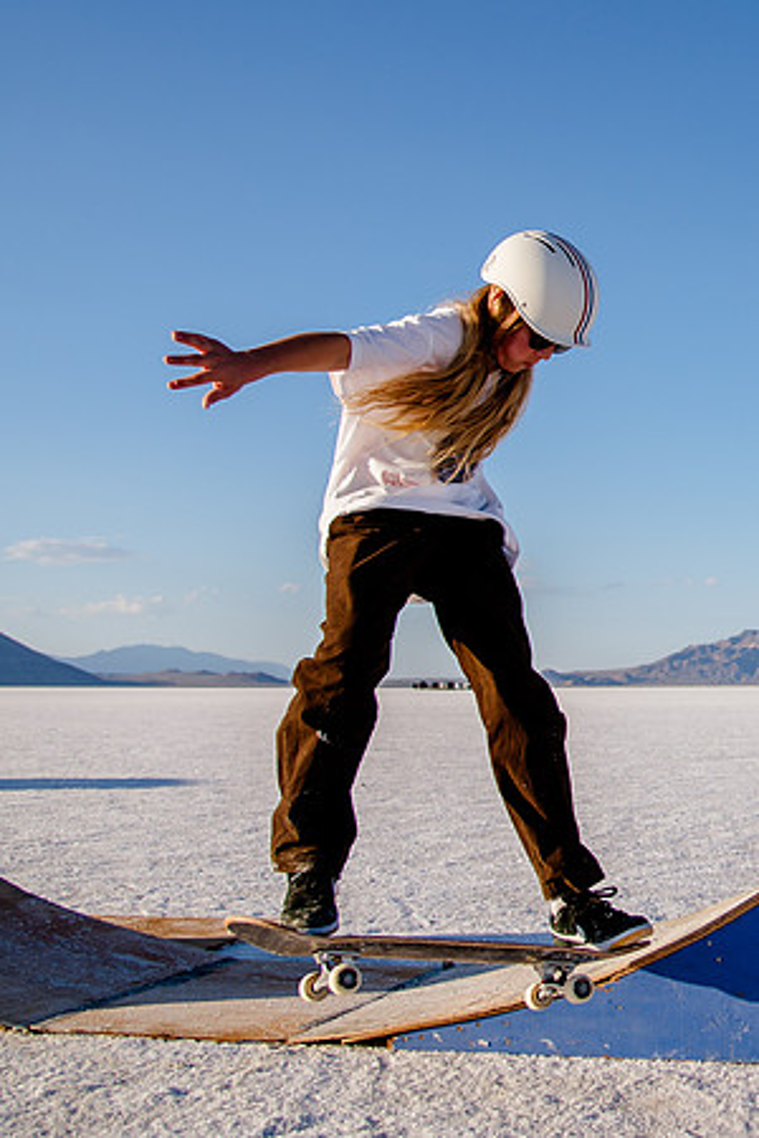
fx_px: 1461
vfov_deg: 42.4
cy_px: 476
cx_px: 827
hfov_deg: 26.8
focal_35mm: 46
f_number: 4
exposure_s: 1/2500
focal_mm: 24
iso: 200
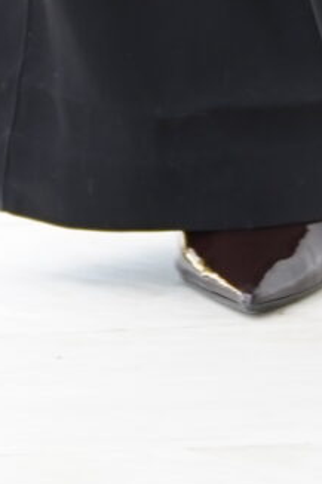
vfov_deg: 2.0
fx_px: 13604
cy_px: -1301
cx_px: 119
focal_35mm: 1013
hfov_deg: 1.4
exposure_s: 1/250
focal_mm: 129
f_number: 2.8
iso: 250
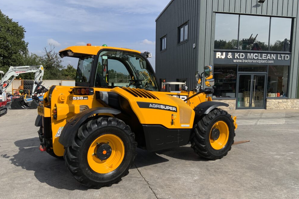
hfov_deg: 60.3
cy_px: 111
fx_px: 257
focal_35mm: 31
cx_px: 152
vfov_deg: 42.3
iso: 16
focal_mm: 3
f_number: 1.8
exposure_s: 1/2320
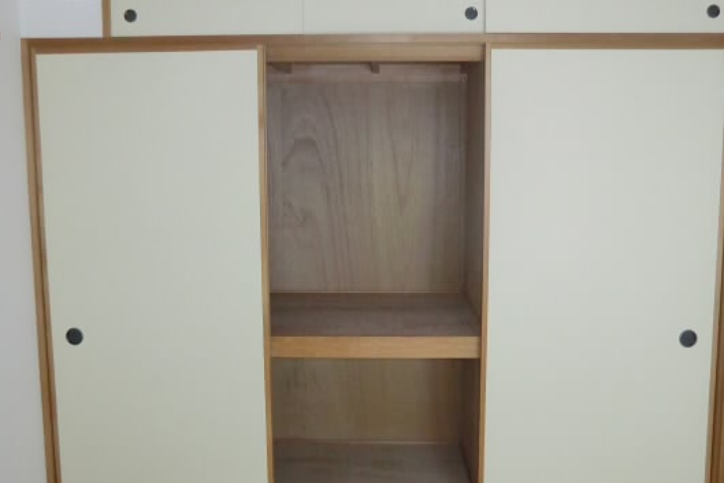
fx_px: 664
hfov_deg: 57.2
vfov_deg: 40.0
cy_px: 225
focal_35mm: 33
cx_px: 368
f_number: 3.2
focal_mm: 4.3
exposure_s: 1/60
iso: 400
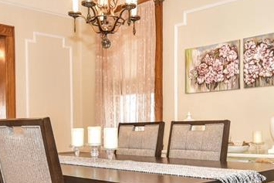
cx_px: 120
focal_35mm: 49
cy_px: 141
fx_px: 373
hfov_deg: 40.3
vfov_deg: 27.1
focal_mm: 17
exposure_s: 1/60
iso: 800
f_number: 3.5
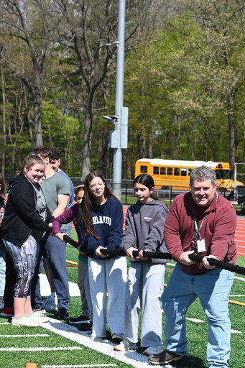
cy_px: 238
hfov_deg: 11.9
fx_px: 1164
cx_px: 240
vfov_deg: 17.9
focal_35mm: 114
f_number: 7.1
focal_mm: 57
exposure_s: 1/400
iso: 100
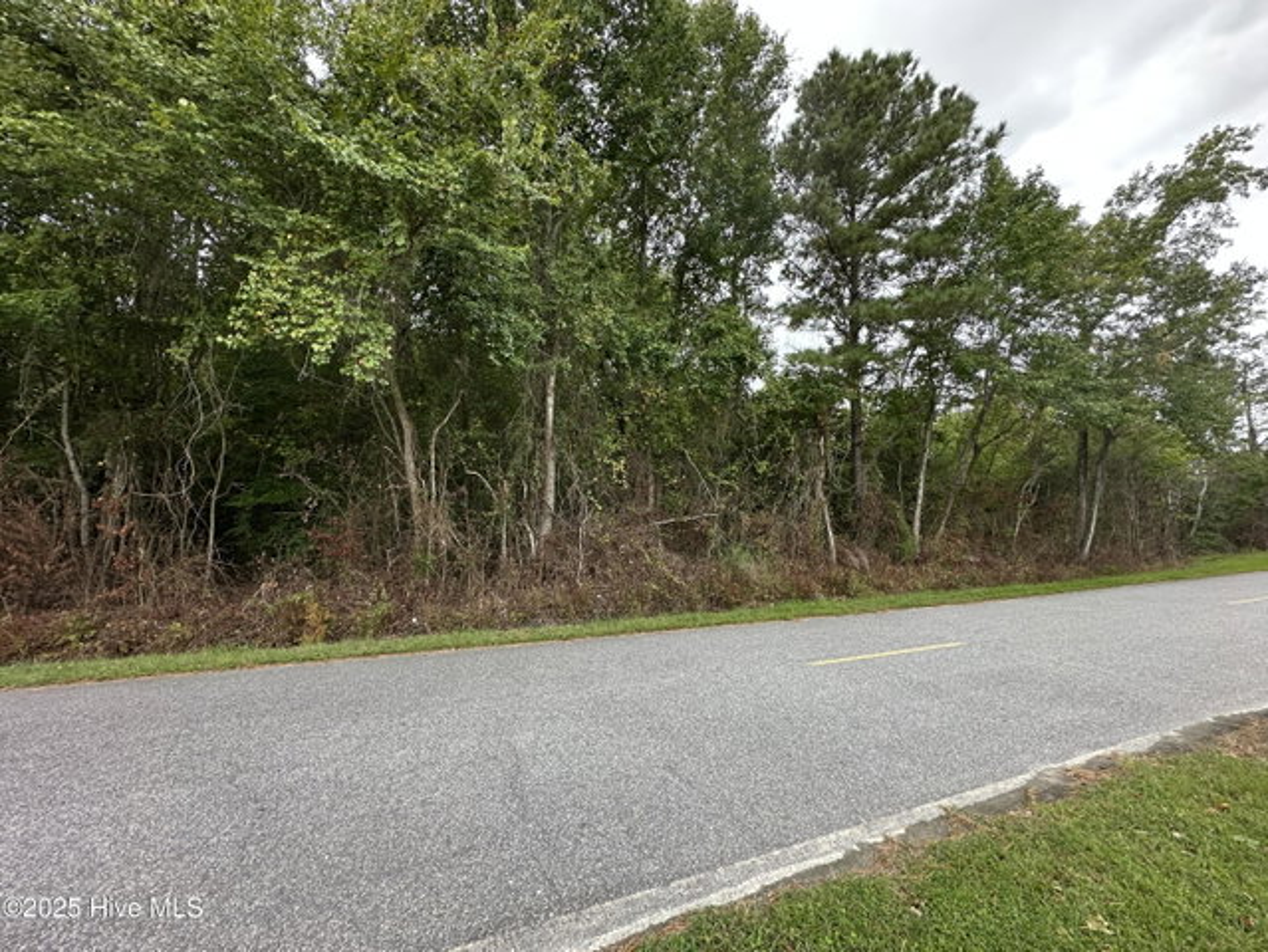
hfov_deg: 102.0
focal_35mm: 14
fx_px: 513
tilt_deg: +5.3
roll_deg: -0.2
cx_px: 634
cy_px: 476
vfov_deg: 85.7
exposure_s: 1/99
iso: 80
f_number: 2.2
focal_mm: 2.22
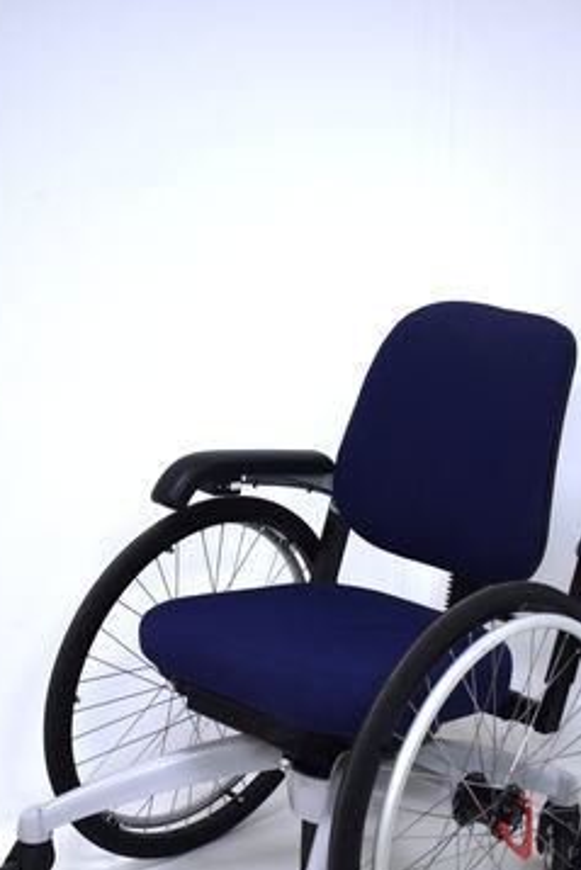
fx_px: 1468
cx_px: 329
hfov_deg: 22.4
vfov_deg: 32.7
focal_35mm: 61
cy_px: 600
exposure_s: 1/60
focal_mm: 29
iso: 450
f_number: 4.2
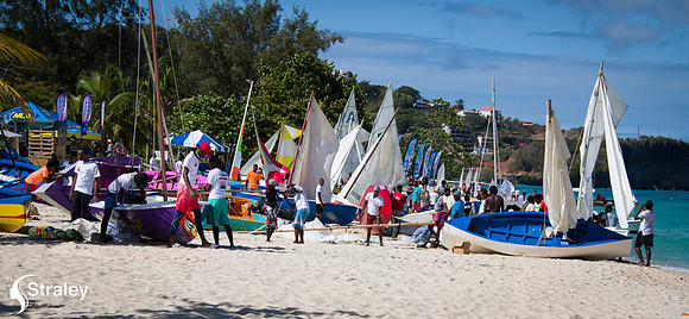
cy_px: 230
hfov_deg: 22.6
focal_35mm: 98
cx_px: 344
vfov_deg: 10.5
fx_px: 1722
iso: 64
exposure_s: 1/320
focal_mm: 90
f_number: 9
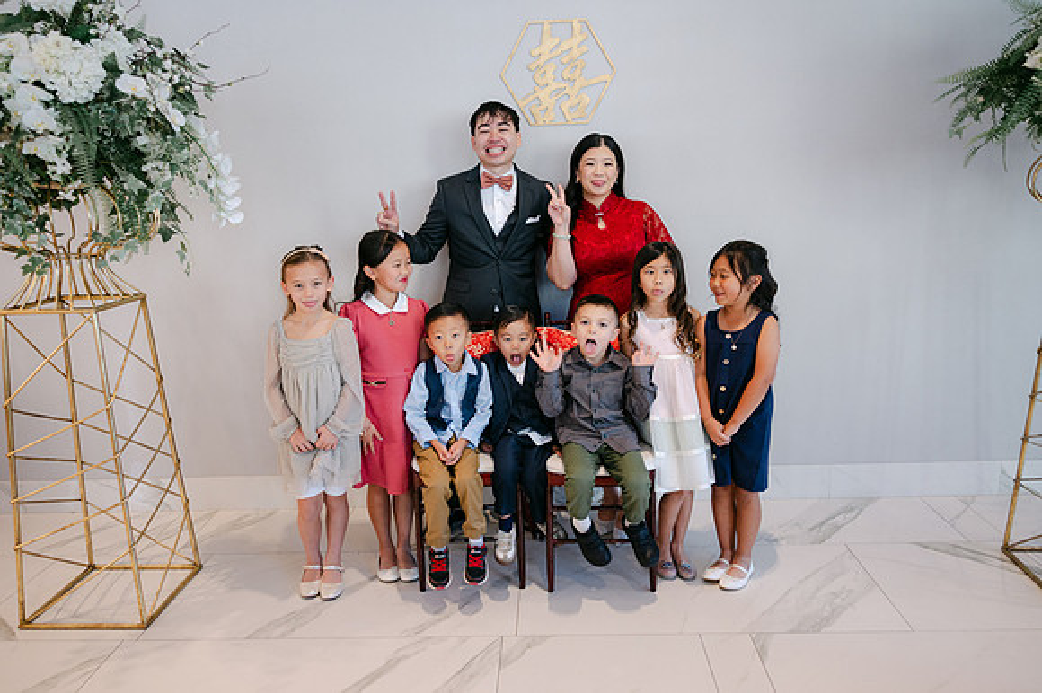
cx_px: 521
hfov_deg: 65.5
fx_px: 810
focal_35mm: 28
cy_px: 346
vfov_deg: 46.4
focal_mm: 28
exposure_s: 1/100
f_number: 4
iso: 800
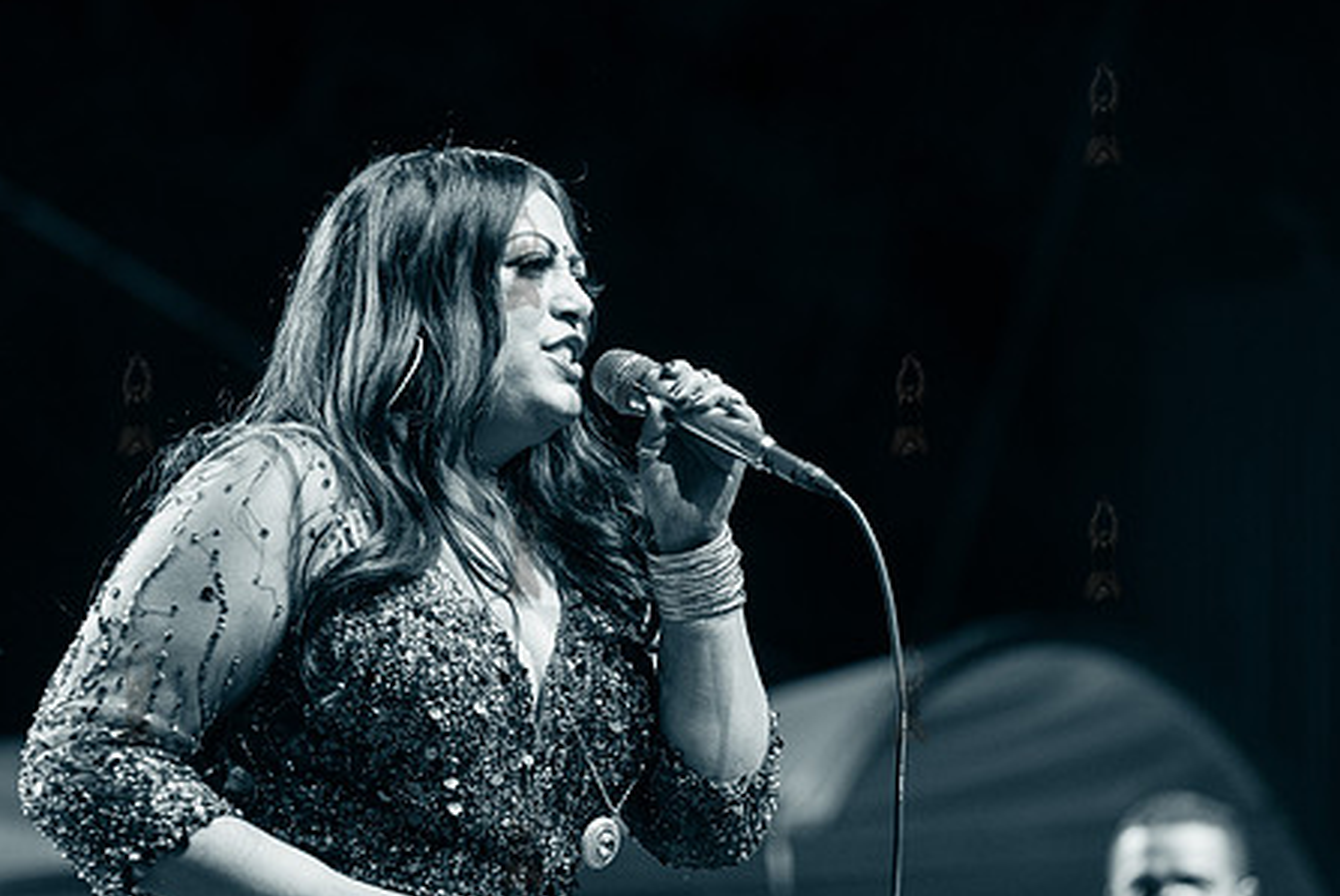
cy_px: 547
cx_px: 522
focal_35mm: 175
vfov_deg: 7.9
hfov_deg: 11.7
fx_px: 6520
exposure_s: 1/320
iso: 2500
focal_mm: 135
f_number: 4
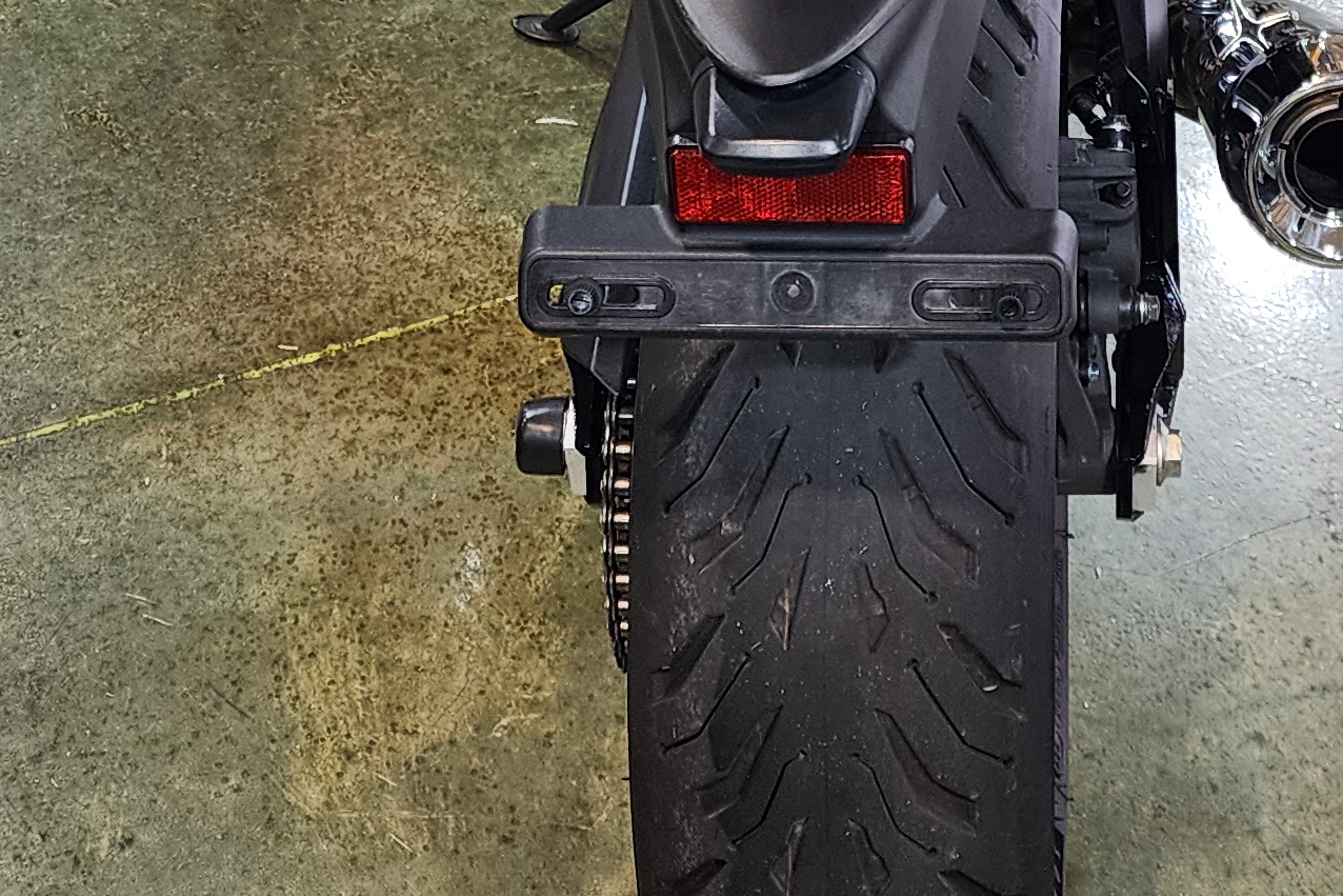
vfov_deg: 16.7
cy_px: -395
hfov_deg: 26.8
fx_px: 2798
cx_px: 921
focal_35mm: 75
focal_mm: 6.4
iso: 160
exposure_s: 1/120
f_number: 1.8
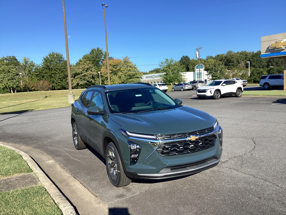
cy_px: 108
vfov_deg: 45.4
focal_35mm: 31
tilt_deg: -4.7
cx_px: 143
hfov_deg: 58.4
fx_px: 256
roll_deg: +2.2
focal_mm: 3.3
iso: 25
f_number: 2.4
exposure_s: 1/1116
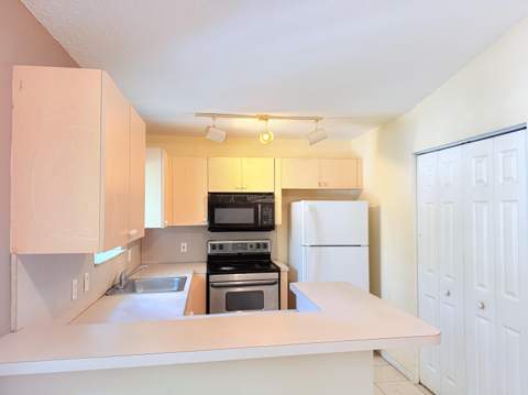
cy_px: 198
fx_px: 366
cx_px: 264
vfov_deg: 56.7
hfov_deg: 71.7
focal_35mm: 24
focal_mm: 6.76
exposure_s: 1/60
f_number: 1.78
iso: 320
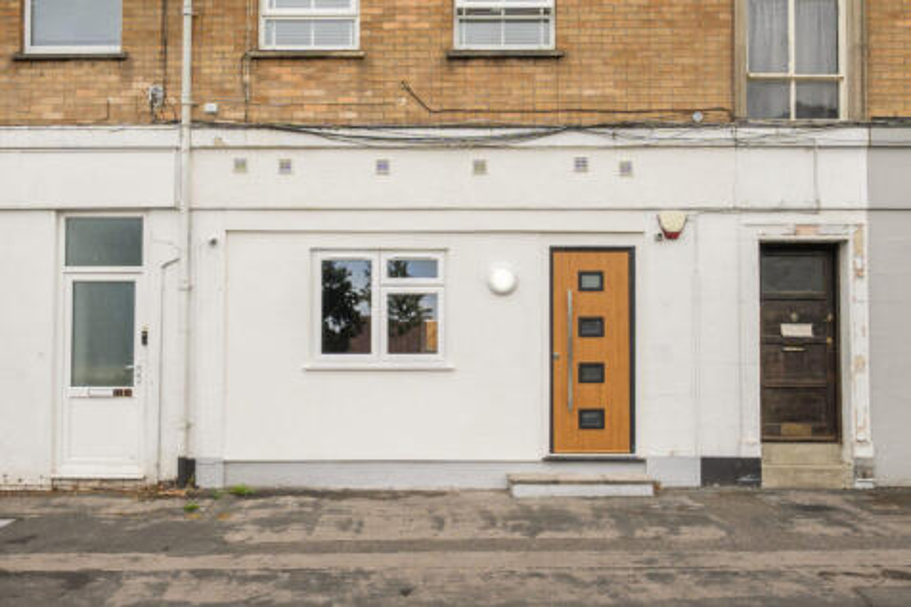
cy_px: 304
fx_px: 911
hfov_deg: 53.1
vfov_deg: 36.8
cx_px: 456
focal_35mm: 36
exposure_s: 1/800
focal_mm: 24
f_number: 8
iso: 400
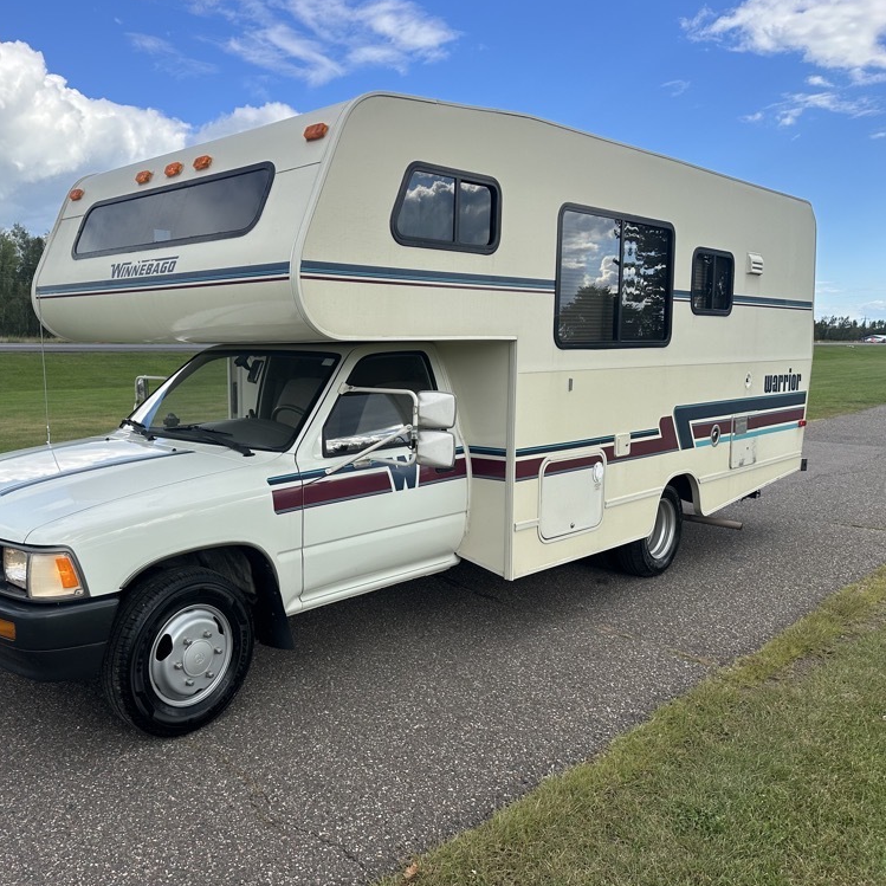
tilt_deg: -6.6
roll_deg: -0.9
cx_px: 282
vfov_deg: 55.6
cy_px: 441
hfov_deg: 54.3
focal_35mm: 29
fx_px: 840
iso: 80
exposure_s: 1/2252
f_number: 1.78
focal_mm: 6.86
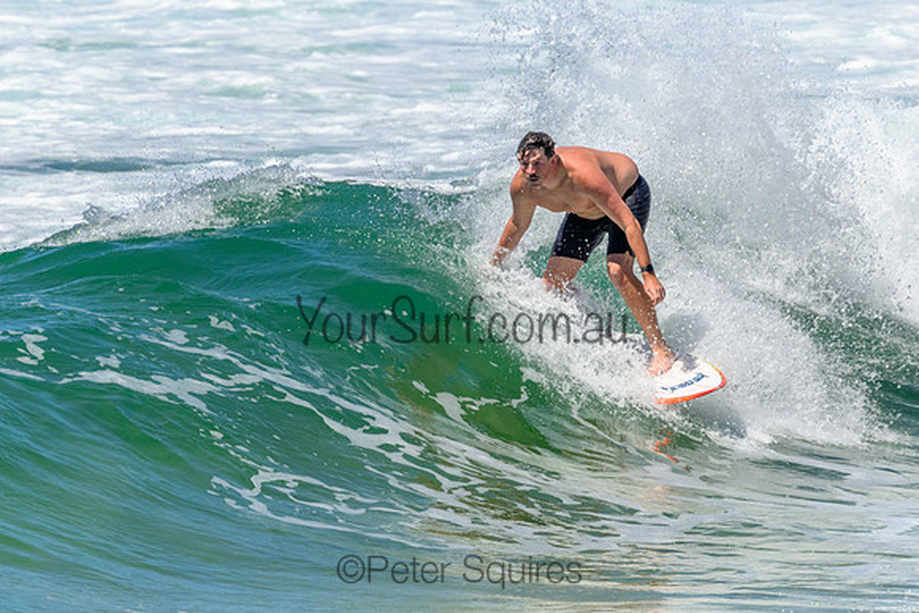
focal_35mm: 1101
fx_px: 28101
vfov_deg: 1.3
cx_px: 514
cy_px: 272
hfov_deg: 1.9
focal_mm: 800
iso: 800
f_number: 11
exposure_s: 1/2000
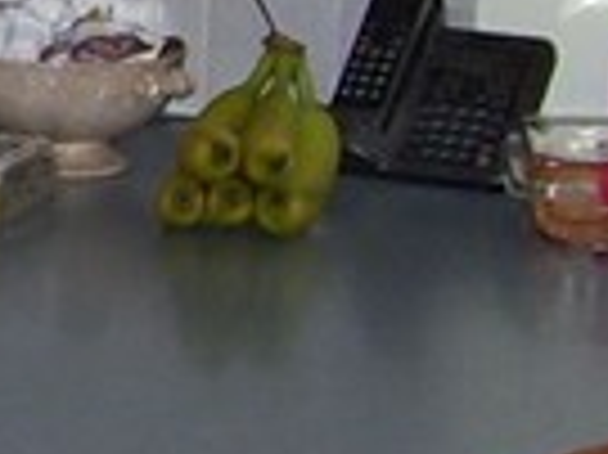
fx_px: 4808
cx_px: -905
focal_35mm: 274
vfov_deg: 5.4
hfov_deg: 6.8
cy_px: -157
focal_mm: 6
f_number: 2.7
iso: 100
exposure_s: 1/60
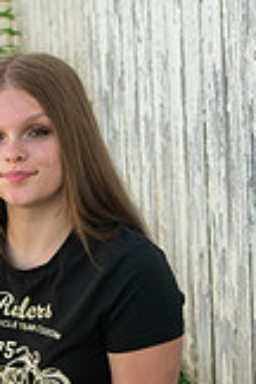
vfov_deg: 10.5
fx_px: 2069
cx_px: 8
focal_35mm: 194
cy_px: 417
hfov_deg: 7.1
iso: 400
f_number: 7.1
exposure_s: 1/250
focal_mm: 70
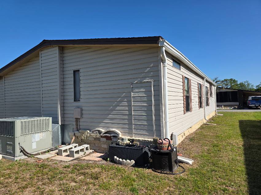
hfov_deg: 73.9
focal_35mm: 23
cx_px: 130
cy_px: 98
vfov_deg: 58.9
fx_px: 173
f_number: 1.7
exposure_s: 1/6574
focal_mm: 6.3
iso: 80
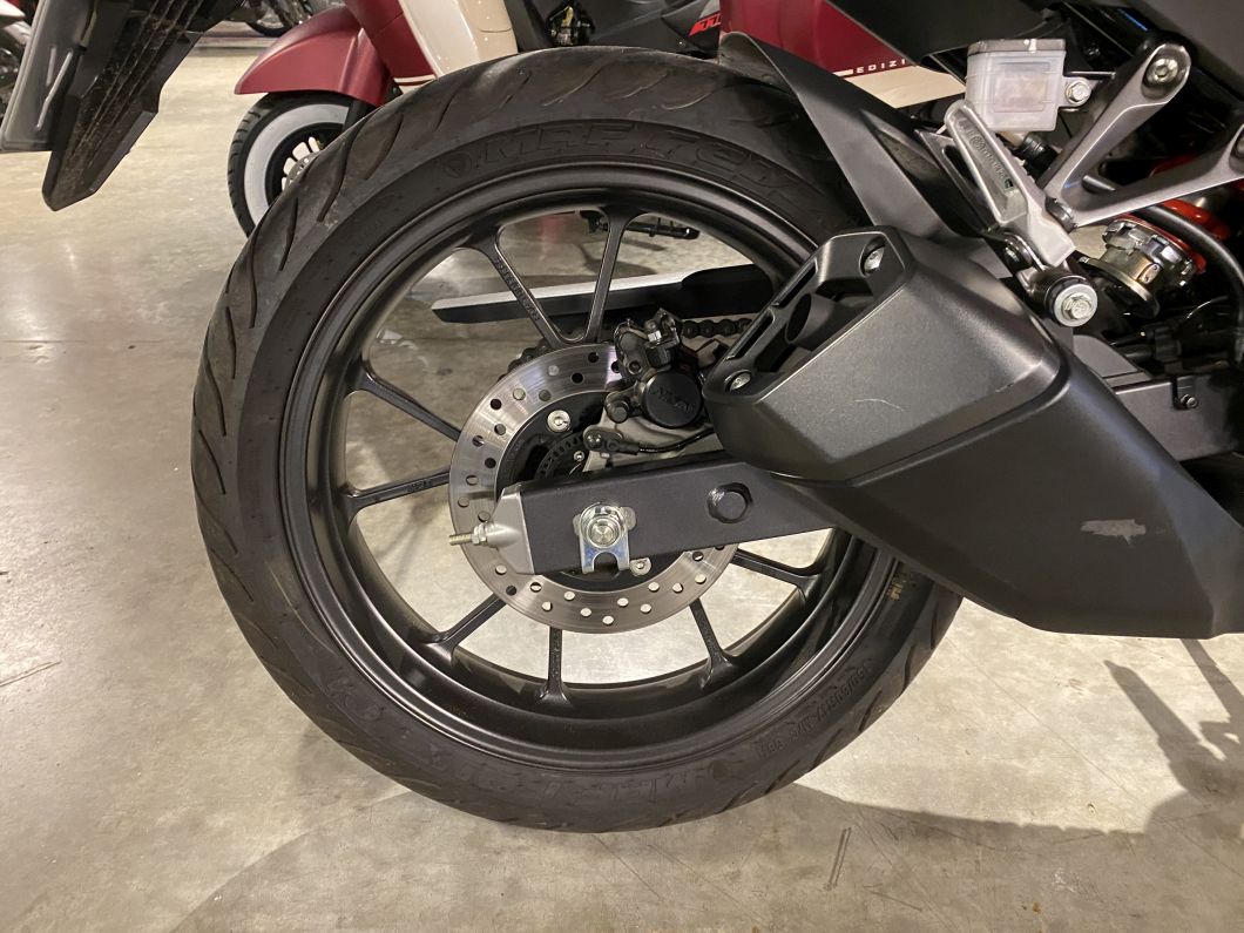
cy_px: 466
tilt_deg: -29.2
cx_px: 622
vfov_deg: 53.1
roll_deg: +0.4
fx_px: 934
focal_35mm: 26
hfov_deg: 67.3
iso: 500
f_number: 1.8
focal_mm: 4.25
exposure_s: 1/33
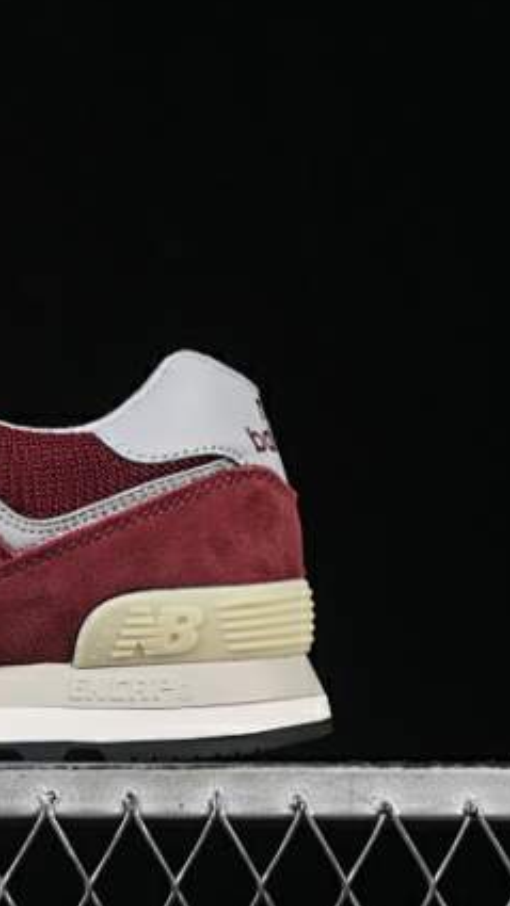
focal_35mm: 135
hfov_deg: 8.8
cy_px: 435
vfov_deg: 15.9
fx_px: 3246
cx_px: -166
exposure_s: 1/80
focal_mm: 50
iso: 160
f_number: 7.1
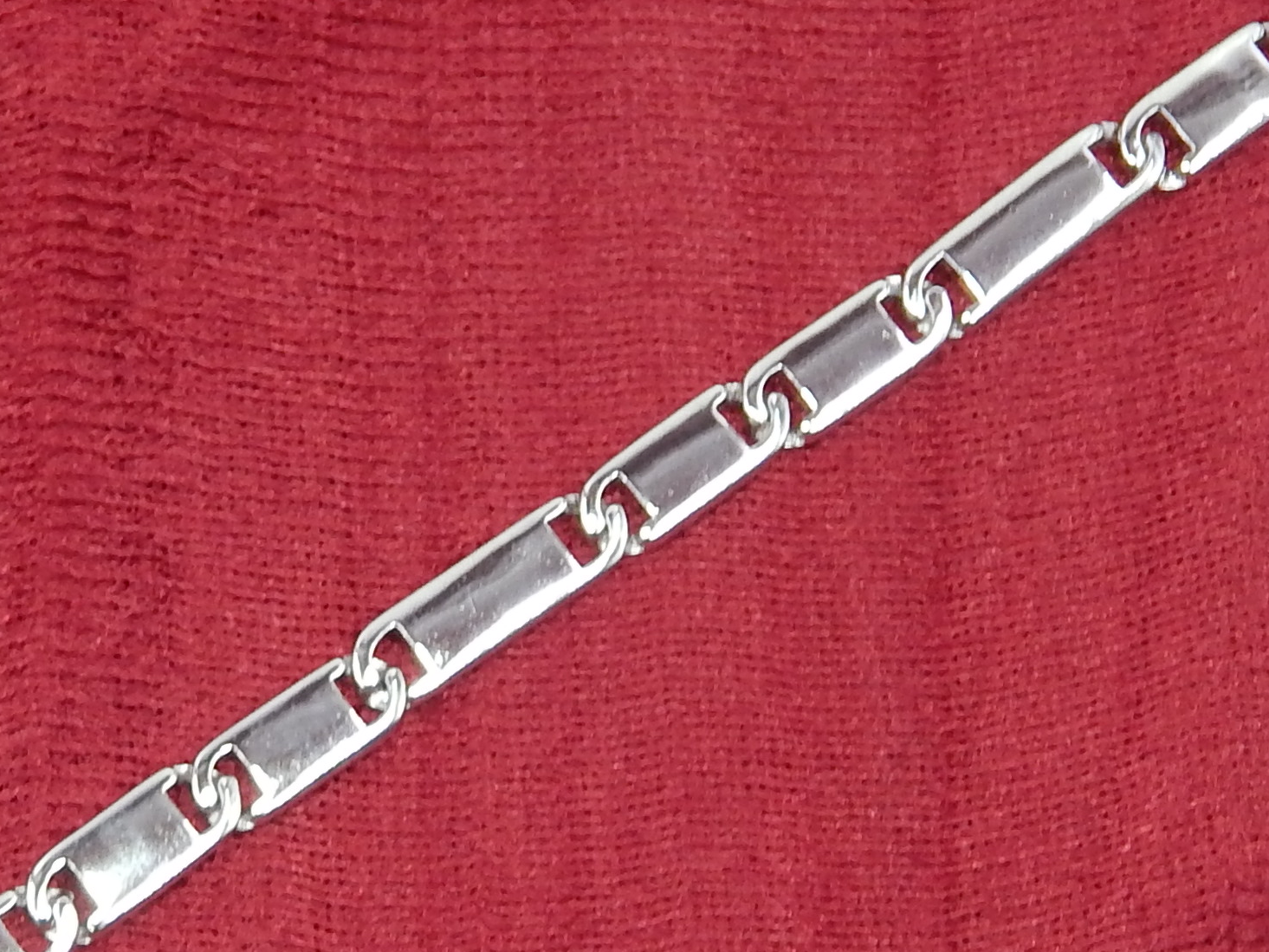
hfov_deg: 9.0
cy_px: 1123
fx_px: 7956
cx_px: -168
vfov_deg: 6.8
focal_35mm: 217
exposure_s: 1/100
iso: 125
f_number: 4.1
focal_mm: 12.3
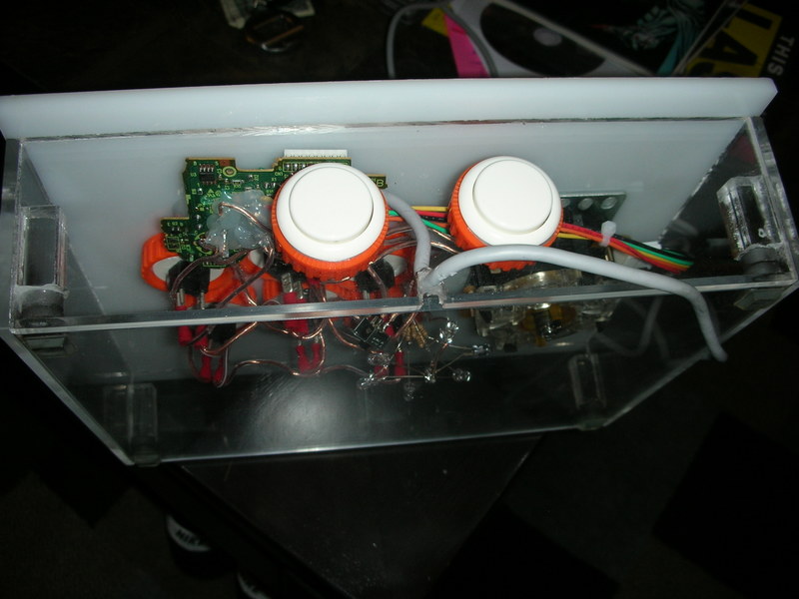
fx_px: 808
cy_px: 300
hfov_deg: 52.6
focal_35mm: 35
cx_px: 400
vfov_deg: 40.7
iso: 50
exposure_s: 1/60.1
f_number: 3
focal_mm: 5.8
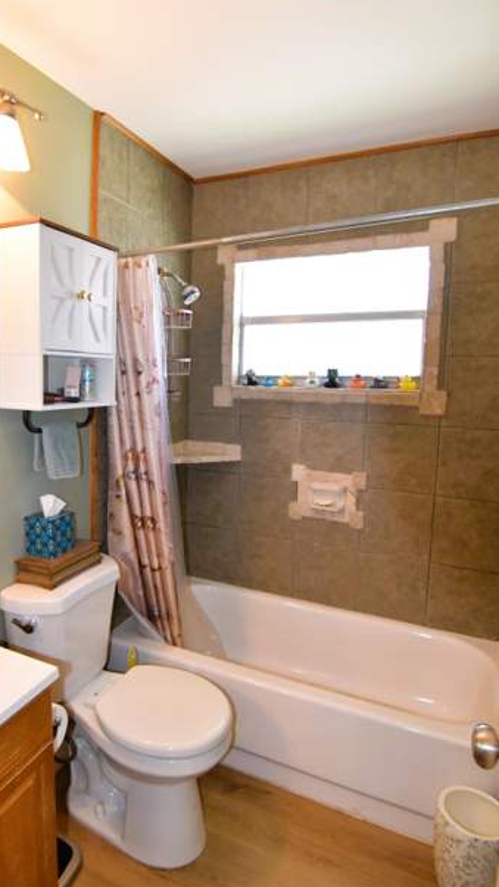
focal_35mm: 21
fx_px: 485
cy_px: 422
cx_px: 172
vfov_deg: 84.8
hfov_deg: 53.5
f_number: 3.5
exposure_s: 1/200
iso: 720
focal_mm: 11
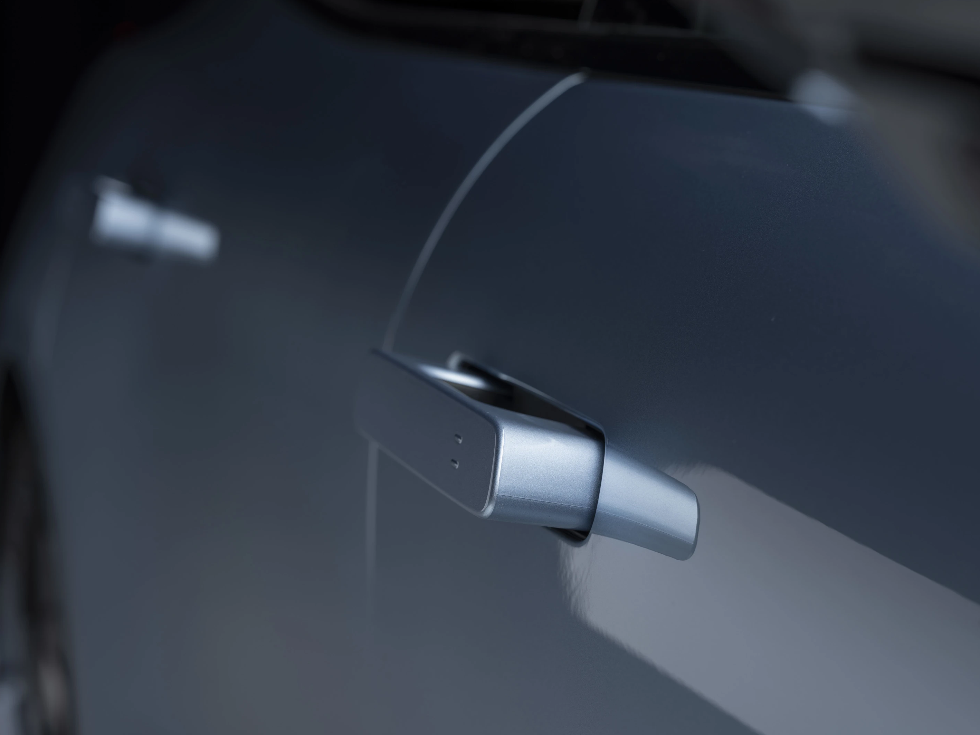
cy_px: 370
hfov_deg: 21.3
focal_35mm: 92
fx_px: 2605
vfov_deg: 16.1
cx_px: 511
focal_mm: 110
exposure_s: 1
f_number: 8
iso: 100
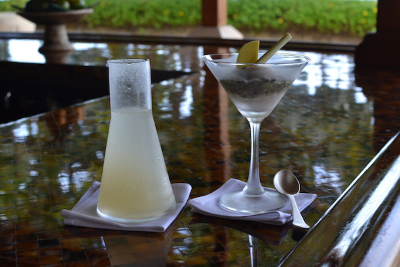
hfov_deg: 37.9
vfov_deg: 25.8
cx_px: 200
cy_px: 134
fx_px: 583
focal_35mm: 52
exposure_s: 1/125
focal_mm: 35
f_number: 5.6
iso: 360
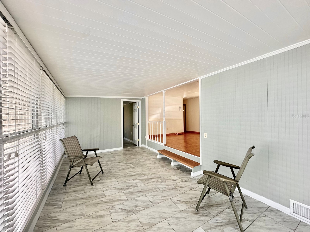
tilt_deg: +0.1
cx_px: 155
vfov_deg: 85.7
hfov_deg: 102.1
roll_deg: +0.3
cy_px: 116
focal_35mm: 14
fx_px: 125
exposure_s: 1/99
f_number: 2.2
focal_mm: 2.22
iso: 100
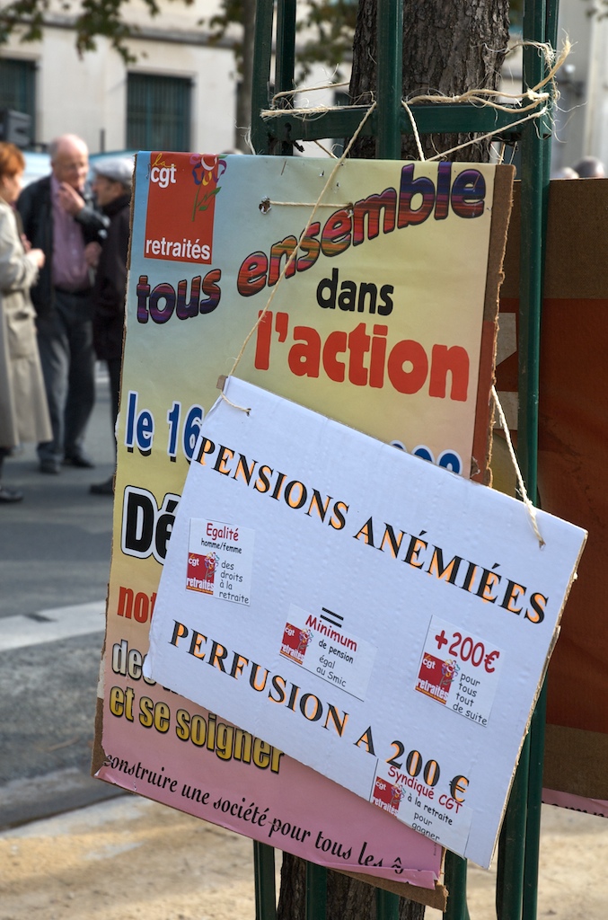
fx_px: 1758
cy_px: 460
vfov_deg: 29.3
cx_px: 304
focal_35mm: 69
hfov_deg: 19.6
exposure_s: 1/200
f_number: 7.1
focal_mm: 46
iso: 200
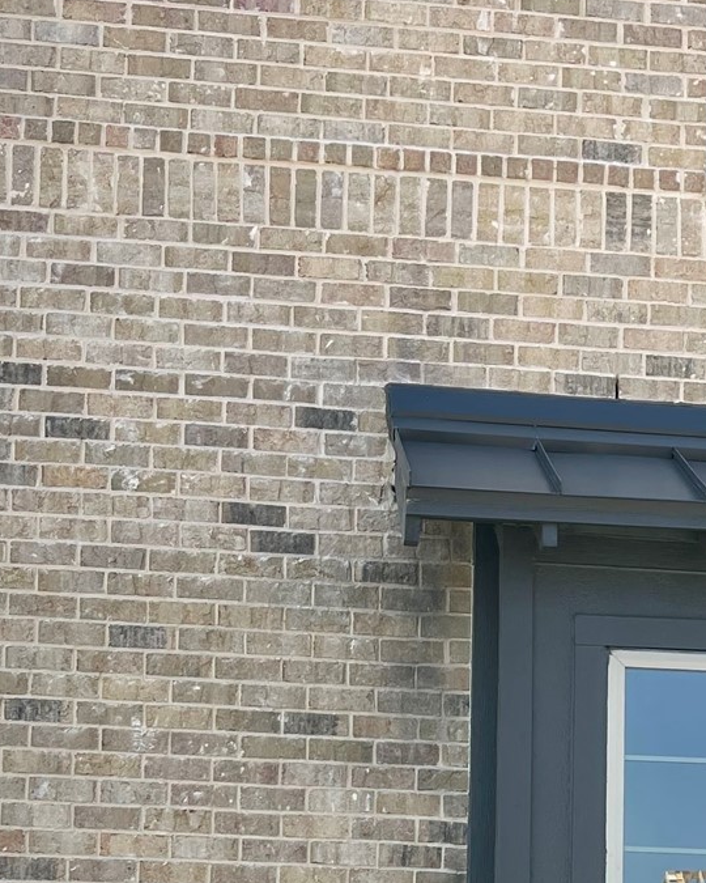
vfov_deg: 23.9
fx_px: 2011
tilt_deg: +6.2
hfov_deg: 19.6
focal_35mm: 77
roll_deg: -0.8
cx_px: 597
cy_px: 846
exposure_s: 1/1266
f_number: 1.6
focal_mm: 5.1
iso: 32
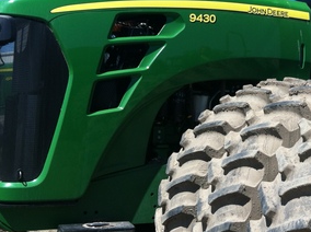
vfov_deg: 21.8
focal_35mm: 67
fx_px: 601
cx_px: 274
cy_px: 95
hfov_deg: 28.0
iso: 80
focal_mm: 3.85
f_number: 2.8
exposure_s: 1/882
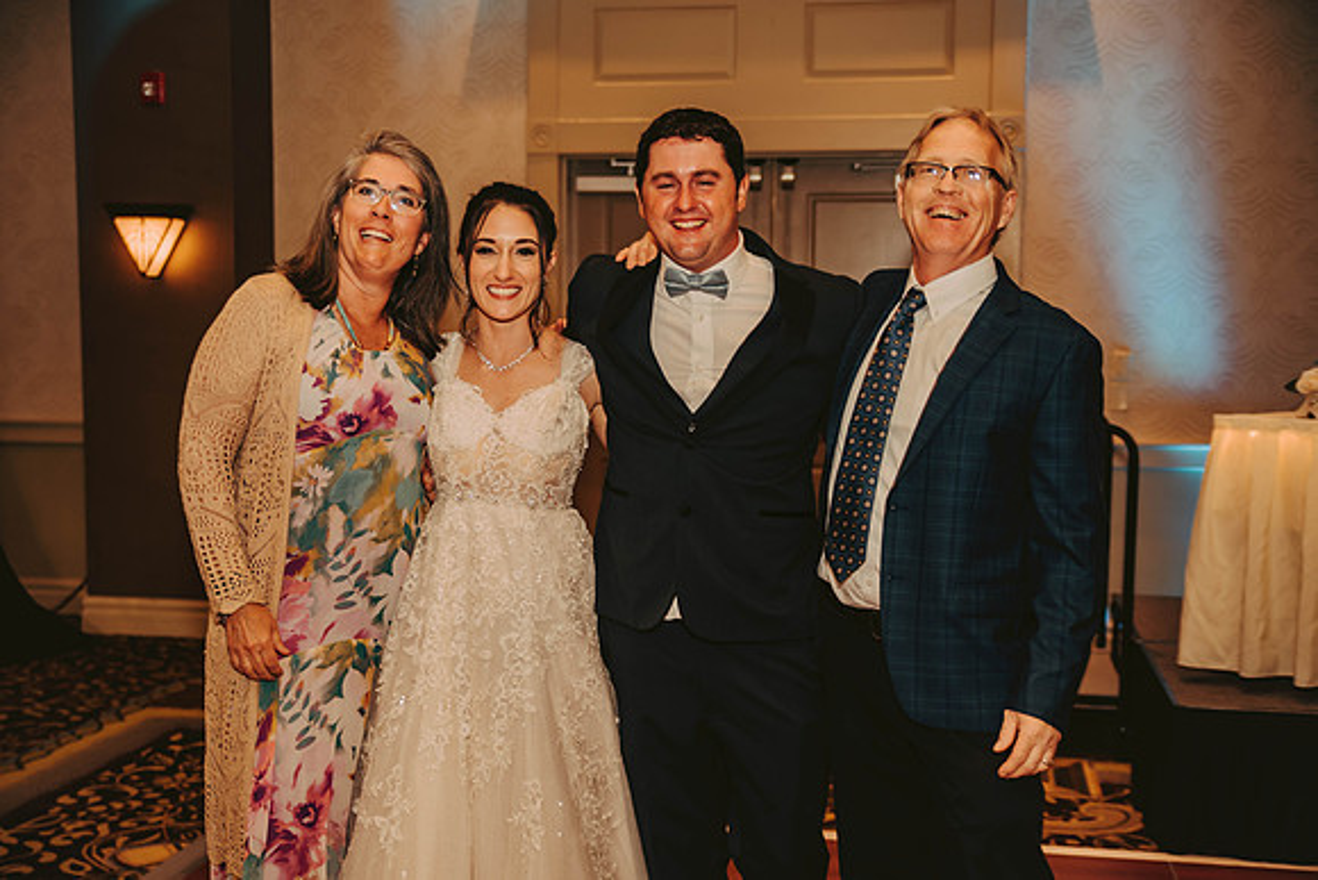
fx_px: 1758
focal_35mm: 48
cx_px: 659
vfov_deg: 28.1
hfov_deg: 41.1
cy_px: 440
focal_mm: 48
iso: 500
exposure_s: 1/60
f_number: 2.8
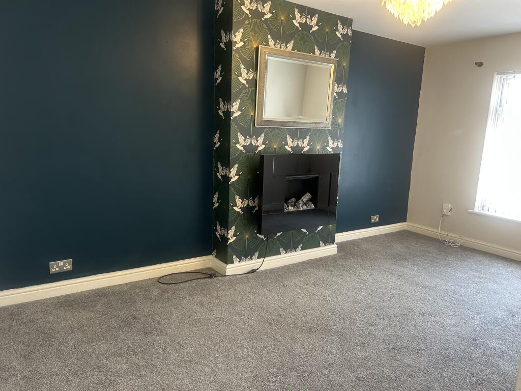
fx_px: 391
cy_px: 196
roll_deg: -1.6
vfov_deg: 53.1
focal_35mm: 26
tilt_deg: -9.9
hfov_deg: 67.3
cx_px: 260
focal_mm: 5.7
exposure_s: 1/60
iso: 160
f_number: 1.5
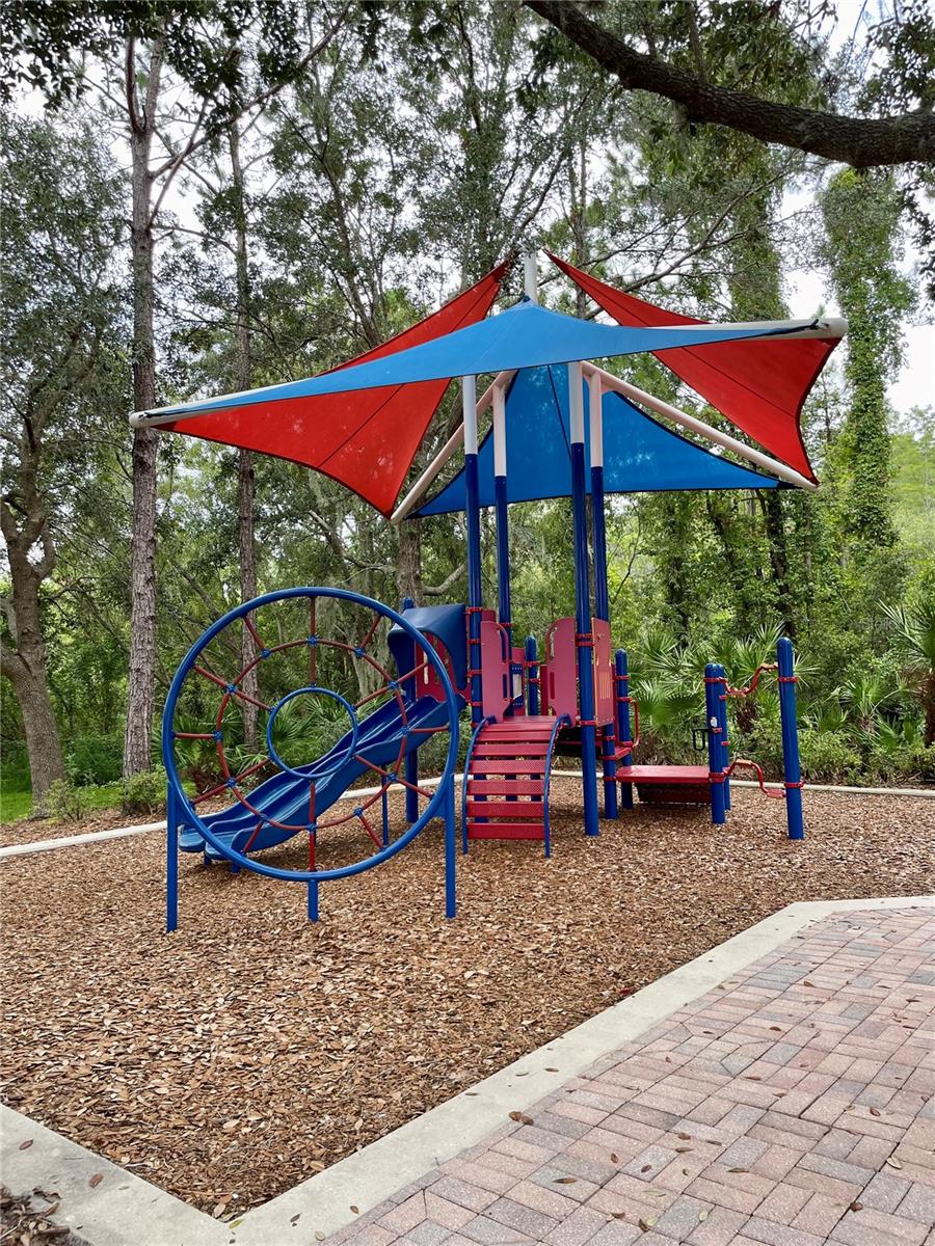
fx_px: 936
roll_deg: +2.0
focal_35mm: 26
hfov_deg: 53.1
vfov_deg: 67.3
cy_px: 623
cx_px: 468
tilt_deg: +4.1
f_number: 1.6
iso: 32
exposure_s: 1/452
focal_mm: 4.2
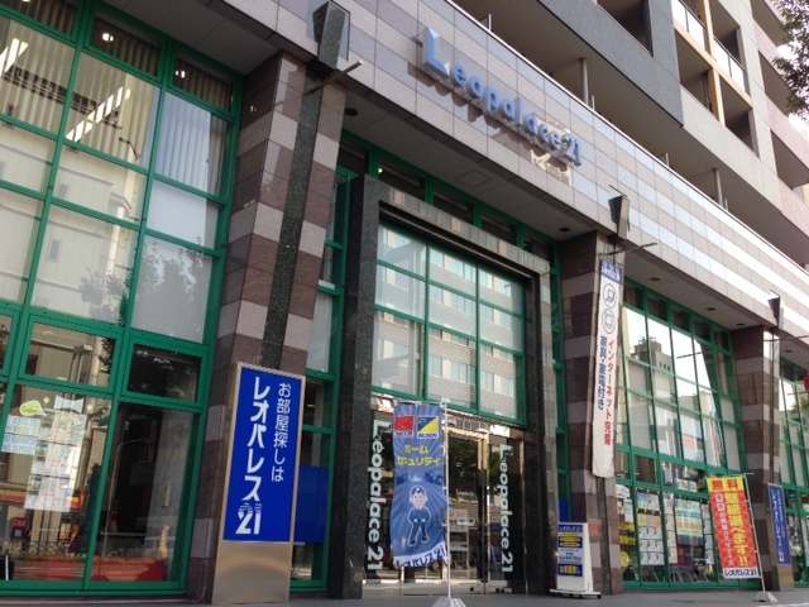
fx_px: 771
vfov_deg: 42.9
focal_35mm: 33
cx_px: 404
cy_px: 304
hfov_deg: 55.4
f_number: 2.4
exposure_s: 1/282
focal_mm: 4.13
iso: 50
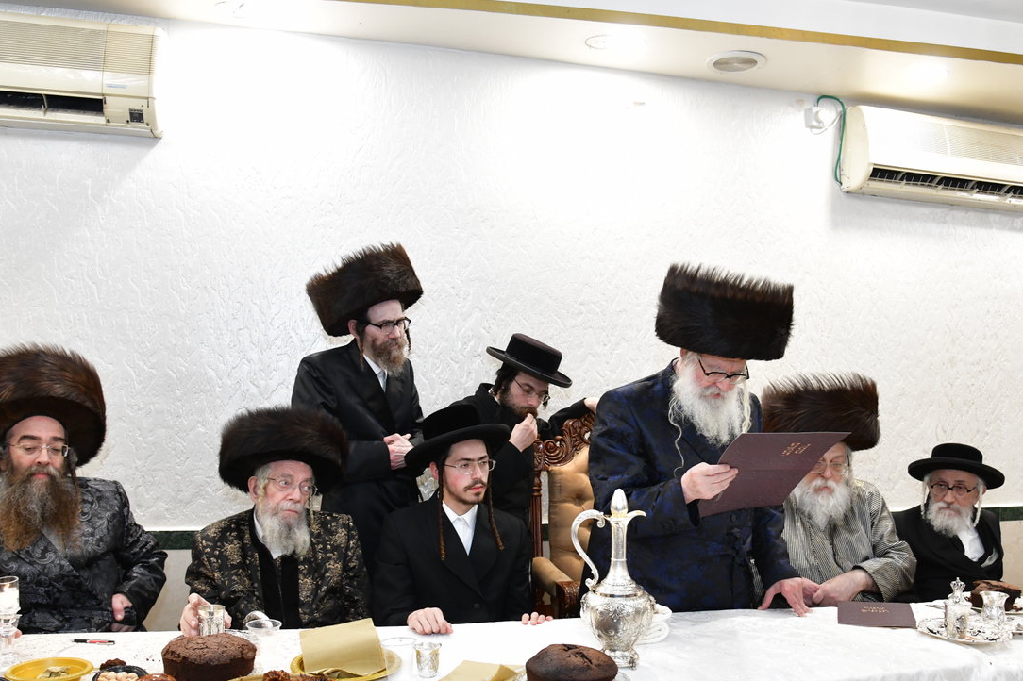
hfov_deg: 60.3
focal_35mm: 31
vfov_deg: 42.2
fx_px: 881
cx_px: 535
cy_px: 381
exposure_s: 1/100
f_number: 5.6
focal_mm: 24
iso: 2000
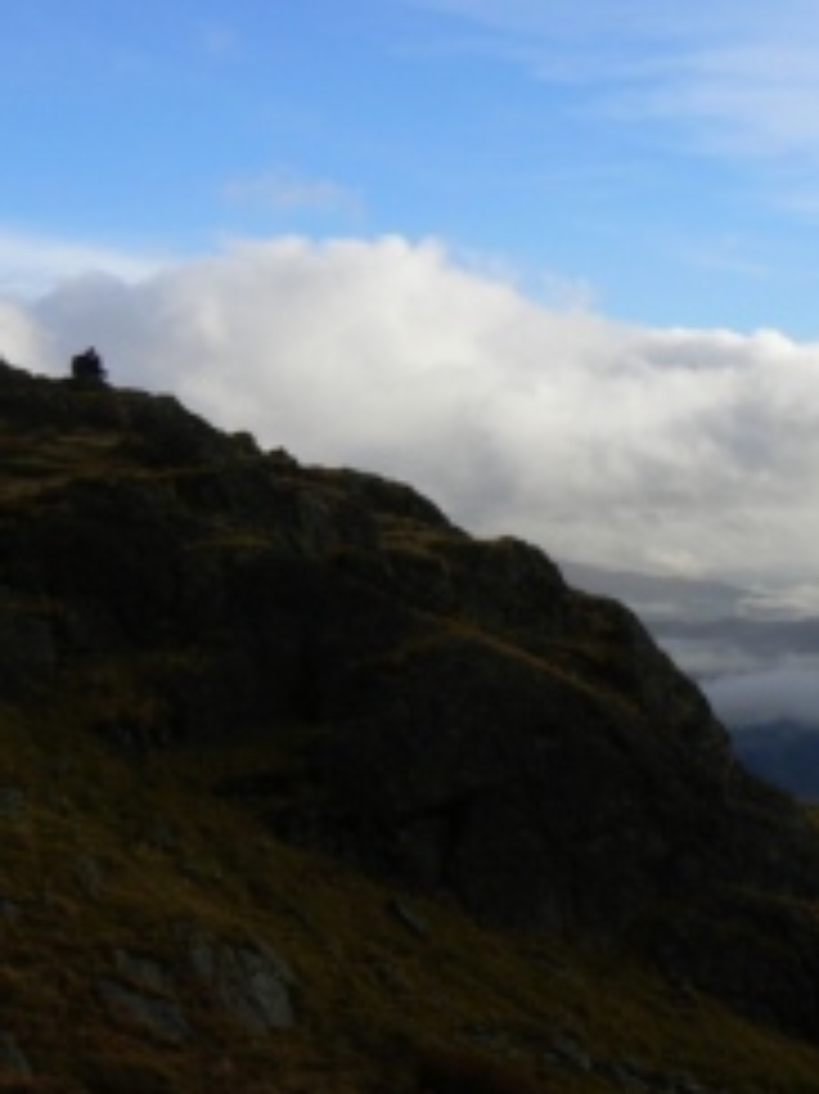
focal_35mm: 64
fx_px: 2021
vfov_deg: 30.3
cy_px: 563
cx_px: 464
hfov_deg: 22.9
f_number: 7.1
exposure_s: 1/400
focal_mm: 6
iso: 80
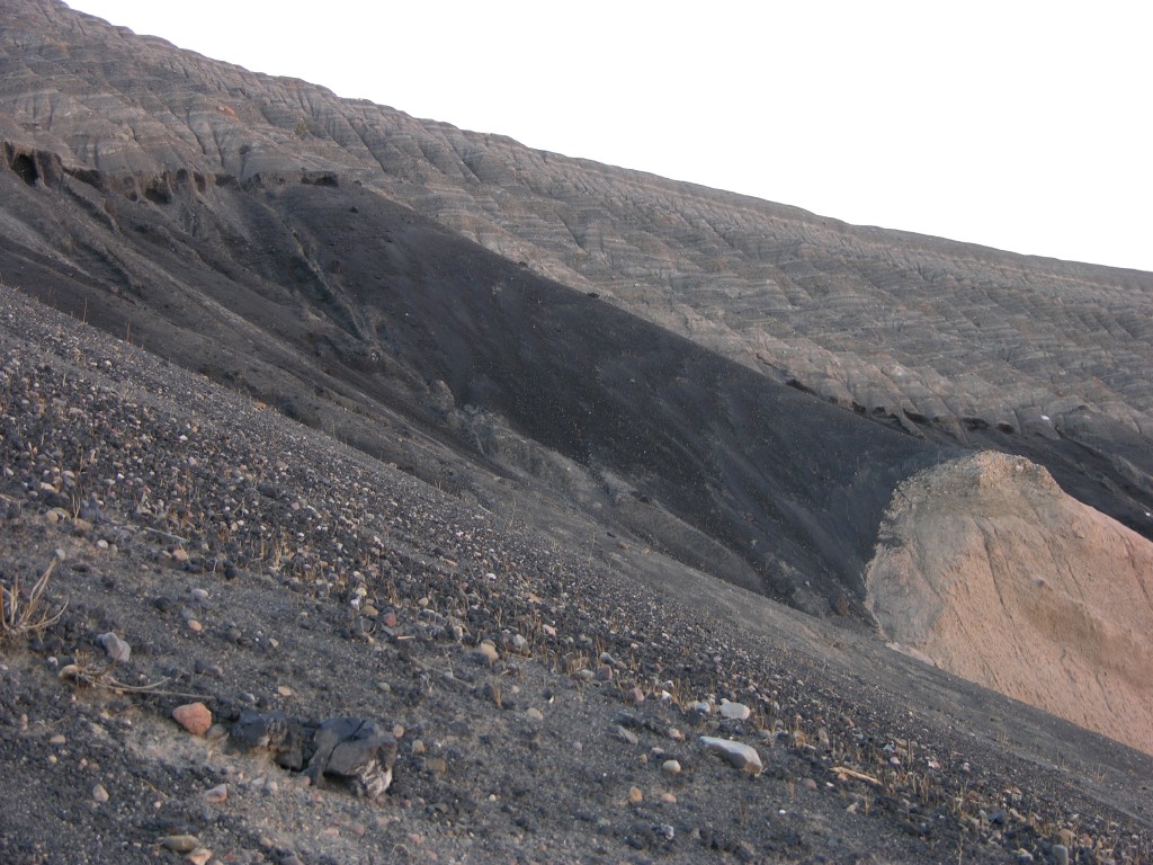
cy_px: 432
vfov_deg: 18.9
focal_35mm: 78
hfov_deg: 25.0
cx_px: 576
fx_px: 2598
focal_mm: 19.9
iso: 50
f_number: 3.4
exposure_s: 1/76.4
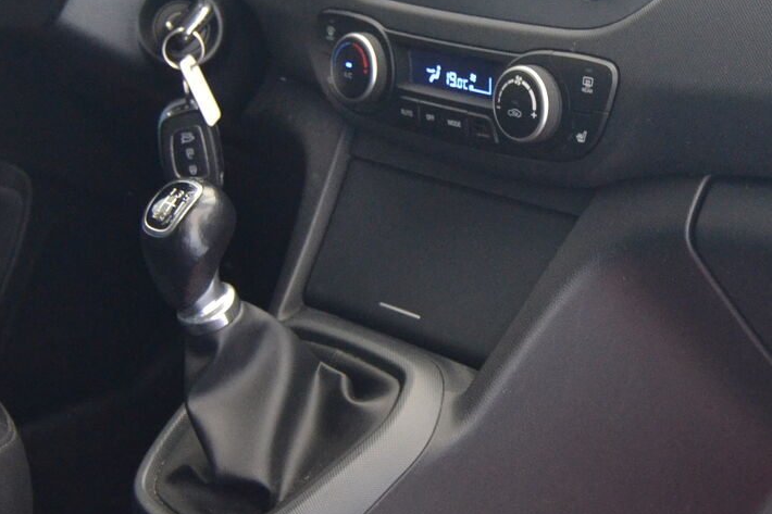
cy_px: 136
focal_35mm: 73
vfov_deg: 18.6
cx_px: 572
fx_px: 1565
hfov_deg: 27.4
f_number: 3.5
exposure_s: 1/60
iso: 1250
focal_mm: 18
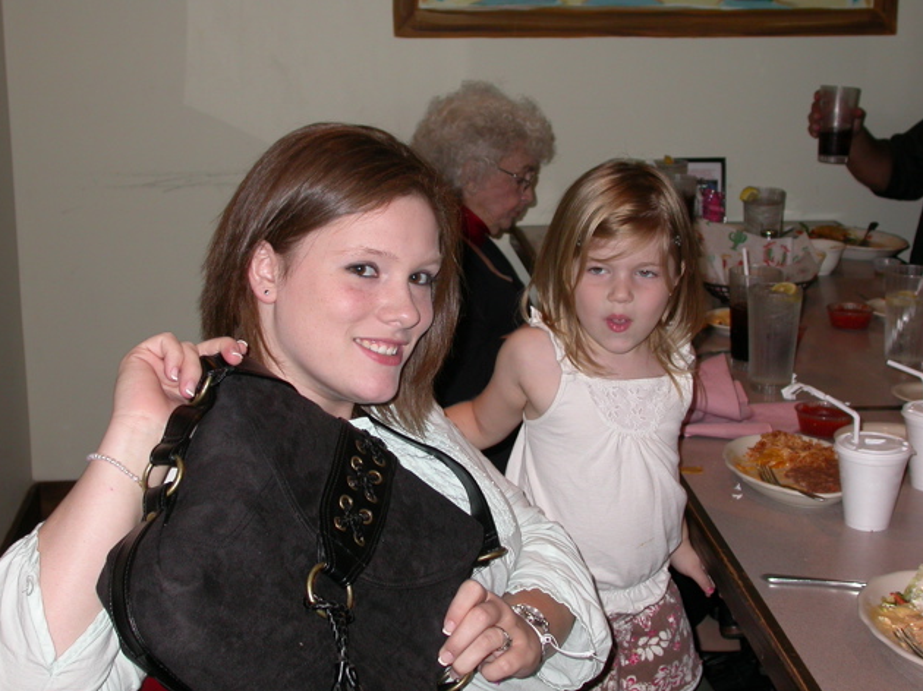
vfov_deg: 24.0
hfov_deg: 31.7
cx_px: 459
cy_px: 350
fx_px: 1626
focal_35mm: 61
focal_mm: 12.6
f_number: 3.1
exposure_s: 1/60.3
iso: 100
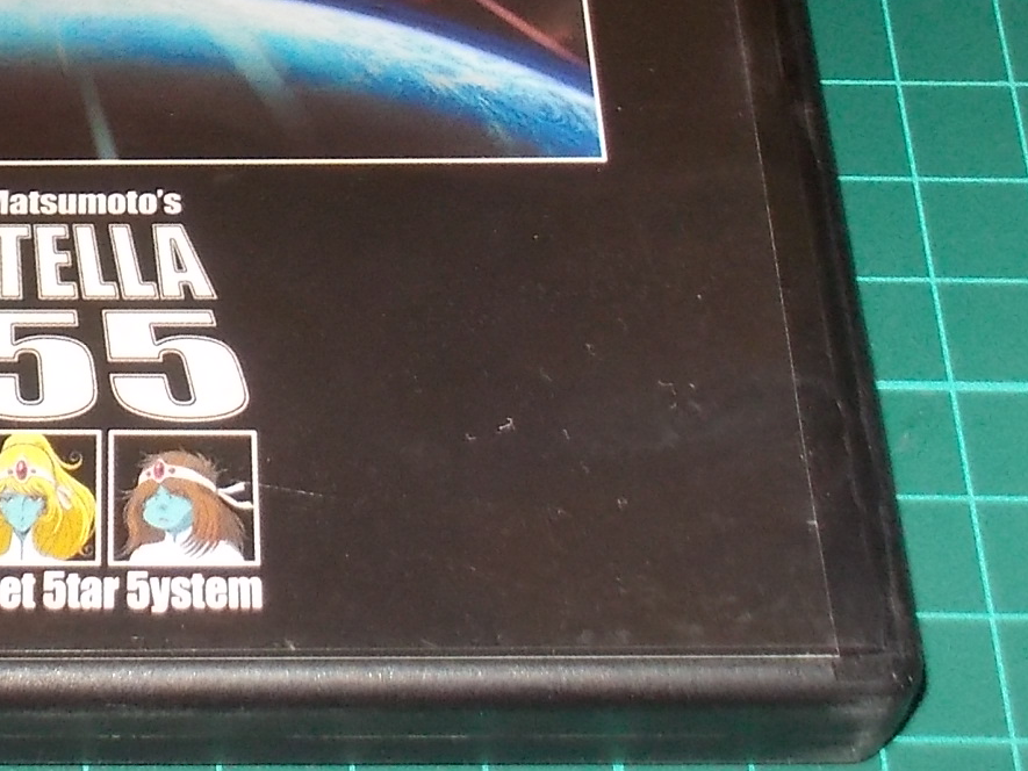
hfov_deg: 20.3
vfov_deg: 15.1
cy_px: -100
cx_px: 139
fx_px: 2822
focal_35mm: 95
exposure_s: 1/30
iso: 200
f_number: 3.7
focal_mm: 5.2
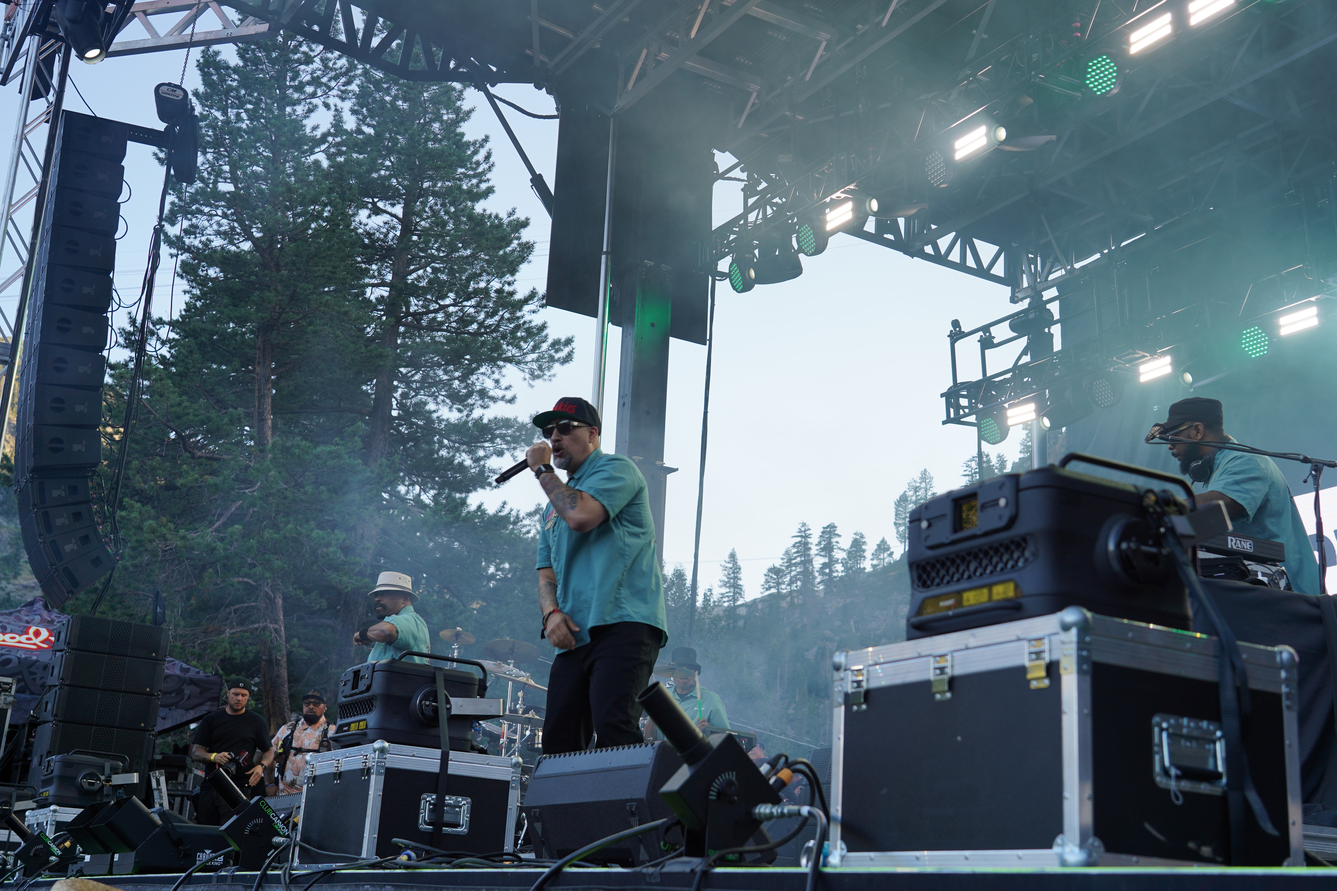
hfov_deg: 46.4
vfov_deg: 31.9
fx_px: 1560
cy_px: 446
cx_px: 668
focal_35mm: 42
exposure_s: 1/100
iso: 100
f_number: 5
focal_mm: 42
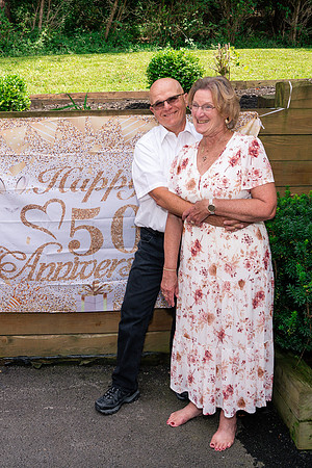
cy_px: 234
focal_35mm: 36
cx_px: 100
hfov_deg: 36.4
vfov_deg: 53.1
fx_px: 468
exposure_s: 1/250
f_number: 8
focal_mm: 24
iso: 400
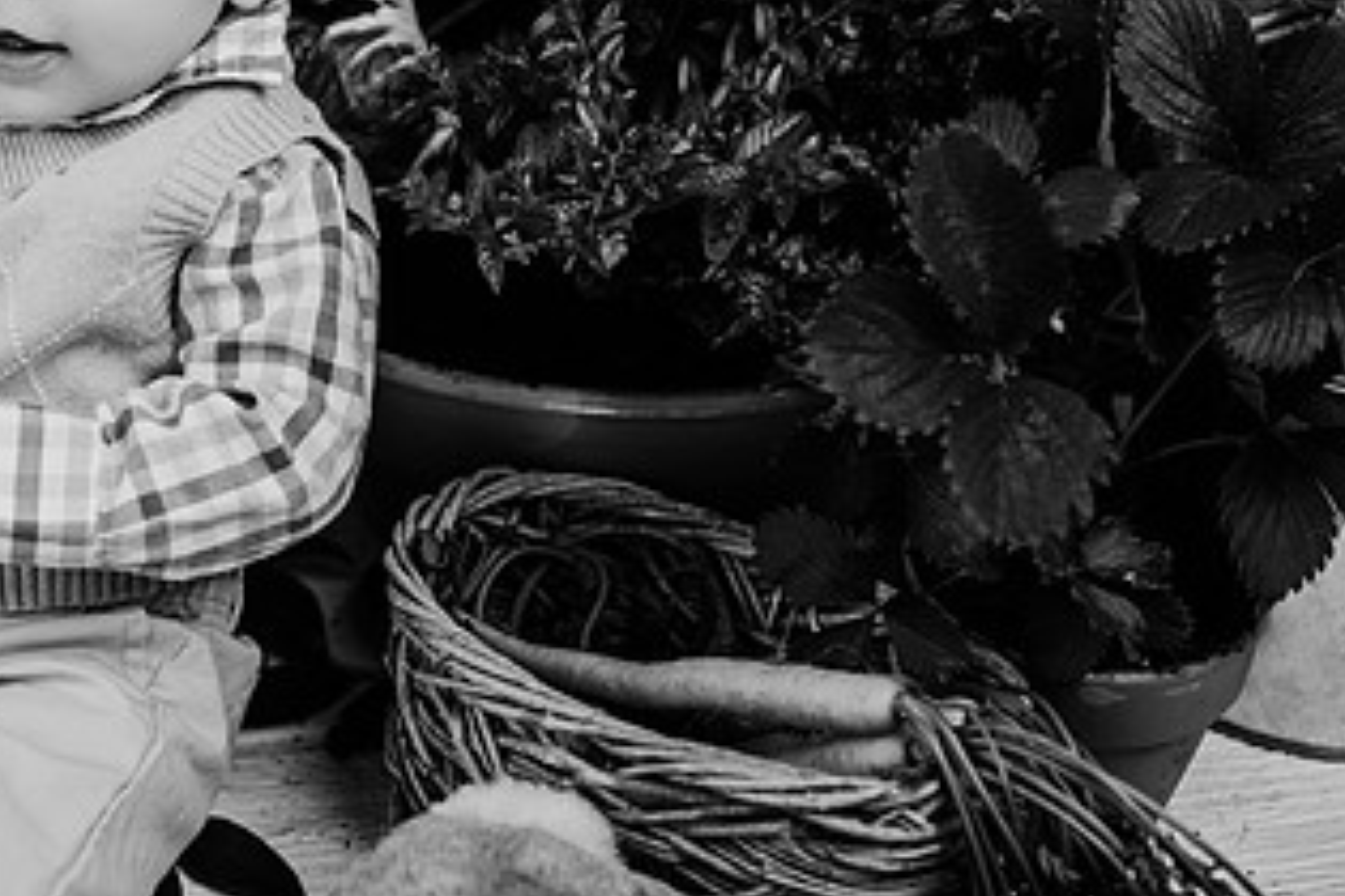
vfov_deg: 14.7
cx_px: 149
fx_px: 3437
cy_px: 83
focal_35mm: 92
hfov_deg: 21.7
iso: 100
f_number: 2.8
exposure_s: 1/125
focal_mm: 50
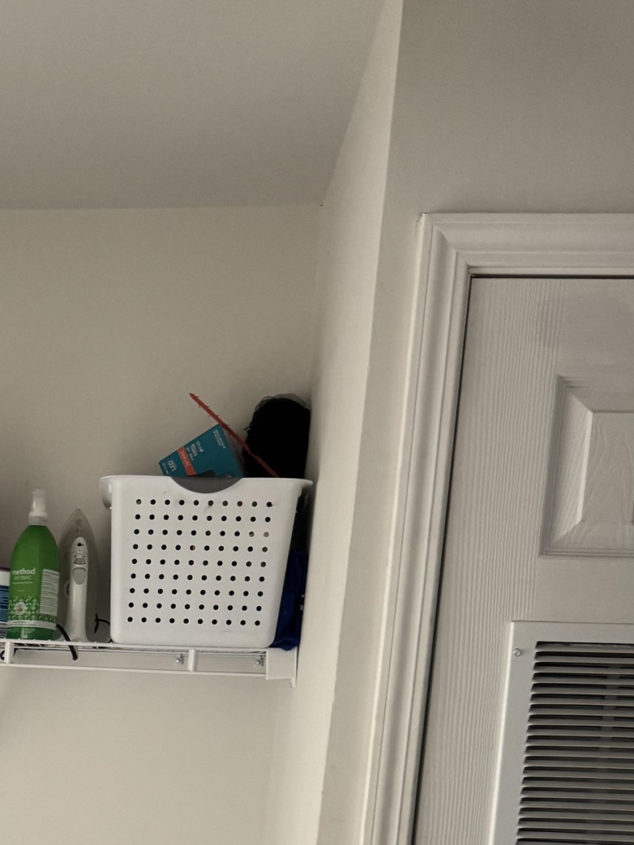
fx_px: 1295
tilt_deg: -9.1
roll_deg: -2.6
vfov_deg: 32.2
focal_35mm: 53
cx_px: -43
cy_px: 911
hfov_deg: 25.7
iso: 250
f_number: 1.78
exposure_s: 1/60
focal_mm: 6.76
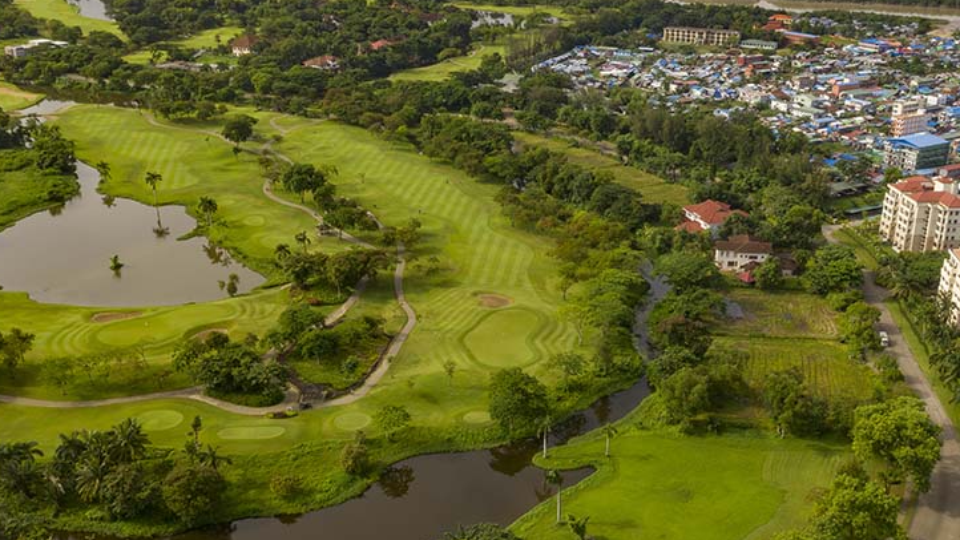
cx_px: 557
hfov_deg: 51.4
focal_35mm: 39
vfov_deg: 30.4
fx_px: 993
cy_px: 311
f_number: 10
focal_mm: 10.26
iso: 100
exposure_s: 1/80
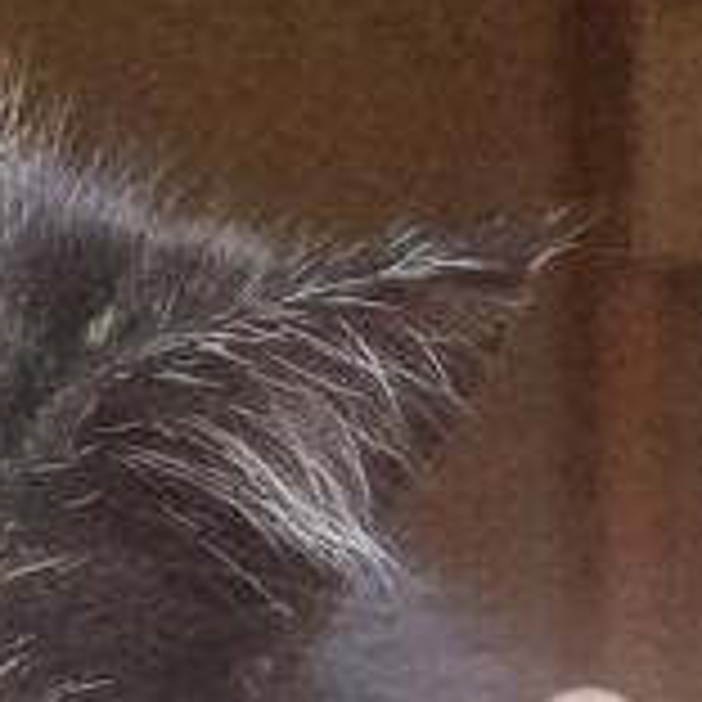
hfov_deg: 16.7
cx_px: 302
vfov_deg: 15.5
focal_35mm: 104
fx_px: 2386
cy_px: 1048
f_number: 1.8
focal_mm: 5.4
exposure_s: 1/120
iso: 320
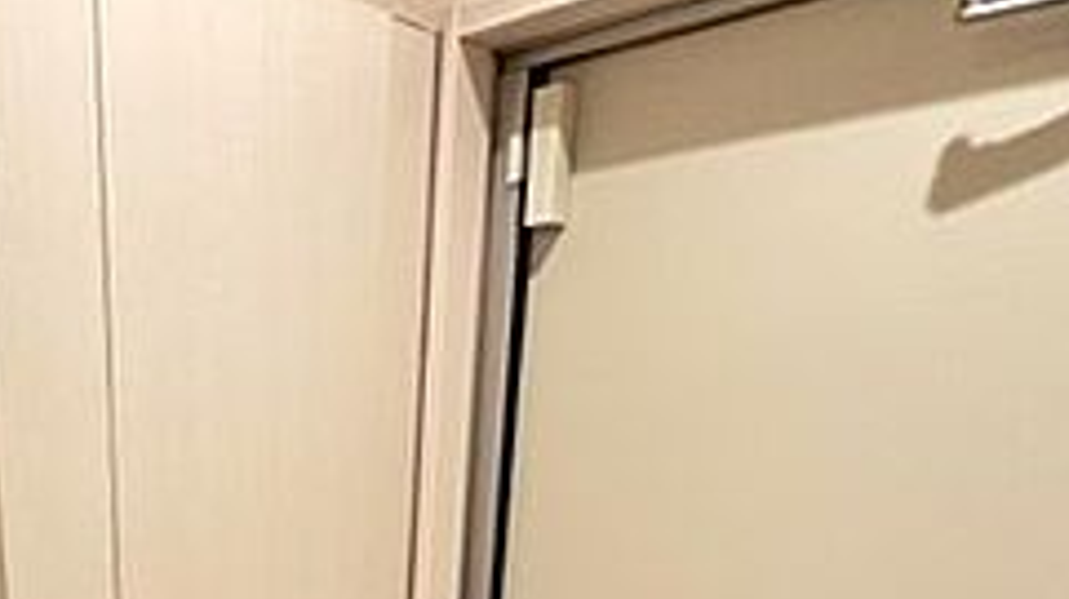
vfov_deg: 25.8
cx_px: 133
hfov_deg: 48.1
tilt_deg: -21.0
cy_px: 816
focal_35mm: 38
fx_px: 1076
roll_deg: +1.7
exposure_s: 1/60
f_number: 2.2
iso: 500
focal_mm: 2.22
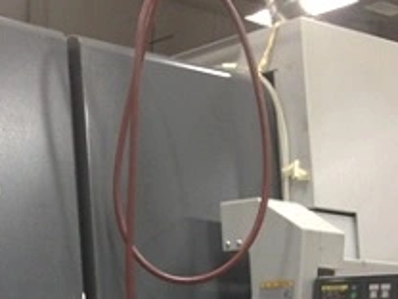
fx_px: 1092
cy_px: 416
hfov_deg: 20.0
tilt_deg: -1.9
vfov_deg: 14.7
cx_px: 0
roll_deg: -0.6
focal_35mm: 95
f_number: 2.4
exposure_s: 1/20
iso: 80
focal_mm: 4.12
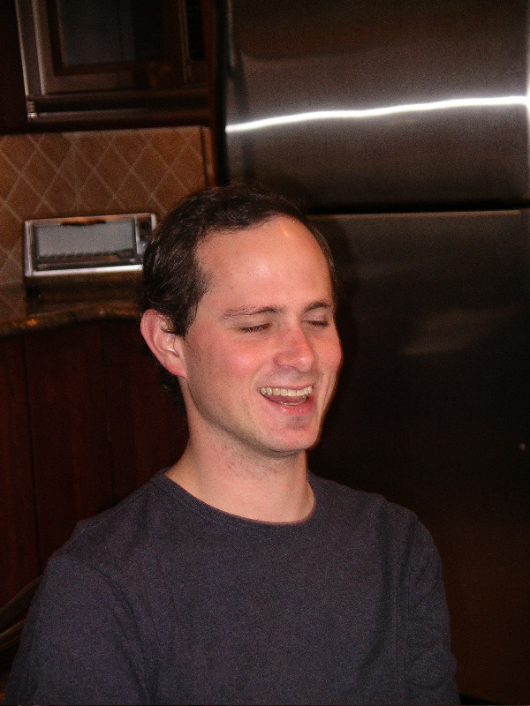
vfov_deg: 20.0
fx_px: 2001
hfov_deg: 15.1
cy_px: 353
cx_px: 265
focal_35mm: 98
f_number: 3.8
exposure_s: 1/67
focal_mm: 20.4
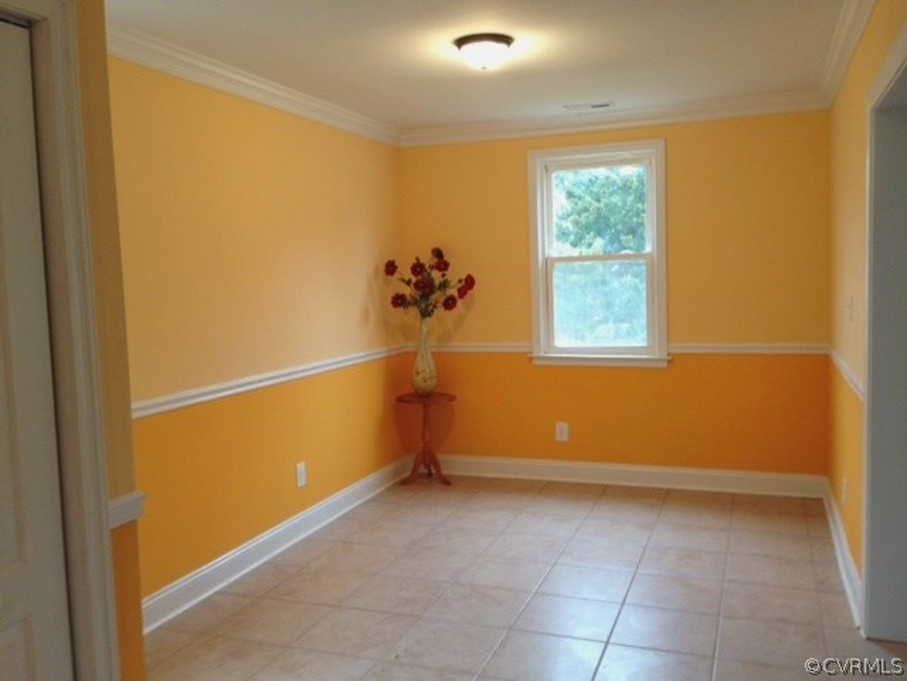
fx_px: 865
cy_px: 340
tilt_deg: -3.4
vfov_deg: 42.9
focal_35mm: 33
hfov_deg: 55.4
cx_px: 454
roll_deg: +1.0
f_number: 2.4
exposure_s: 1/20
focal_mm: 4.12
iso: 100
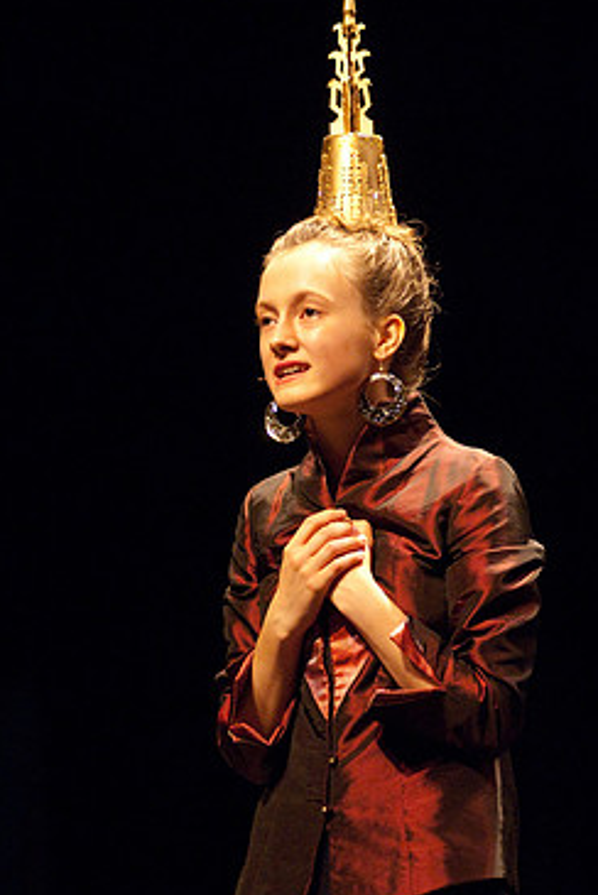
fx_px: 6207
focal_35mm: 250
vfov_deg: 8.2
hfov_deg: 5.5
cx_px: 283
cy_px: 358
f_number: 2.8
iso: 1600
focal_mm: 135
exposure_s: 1/125
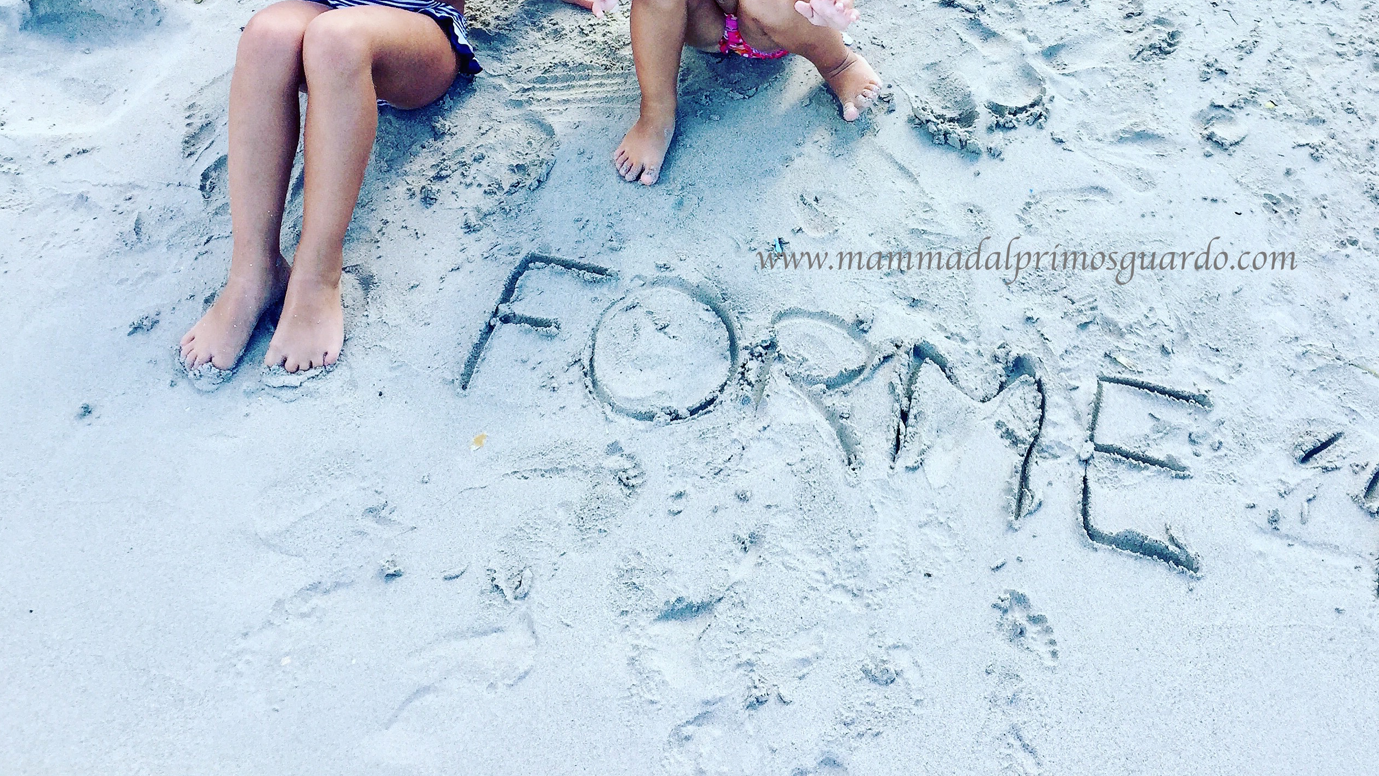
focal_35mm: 41
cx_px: 811
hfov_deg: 49.2
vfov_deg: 28.2
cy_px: 118
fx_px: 1499
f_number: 2.2
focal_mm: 4.15
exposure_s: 1/670
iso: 32
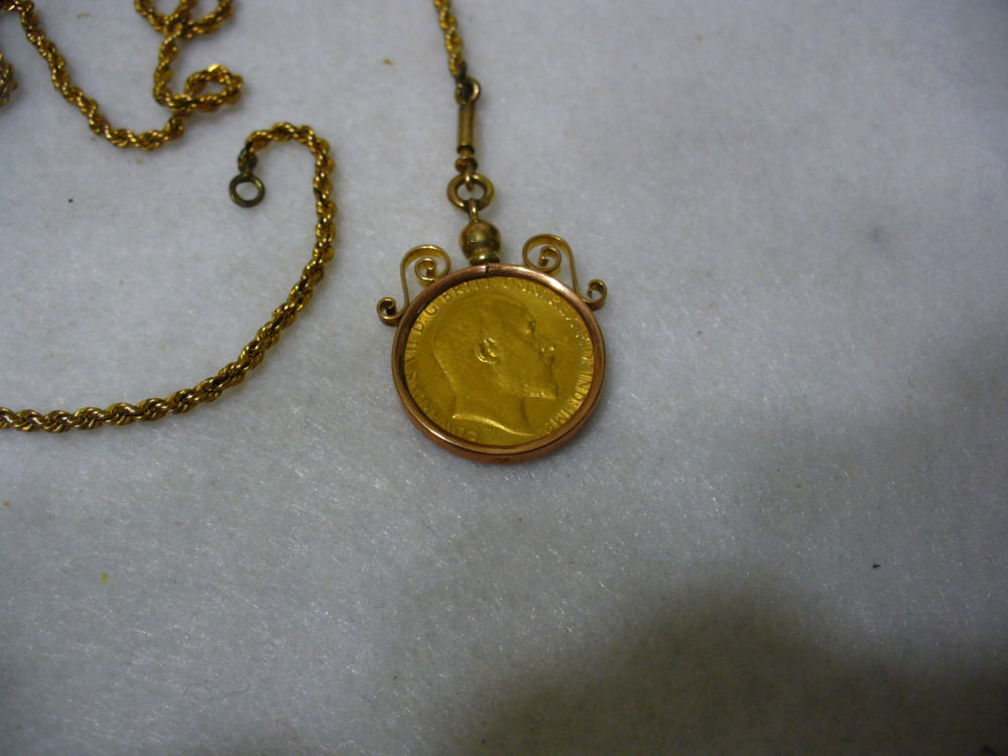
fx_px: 1077
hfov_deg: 50.1
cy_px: 378
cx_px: 504
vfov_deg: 38.7
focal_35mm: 37
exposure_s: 1/30
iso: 125
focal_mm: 6.1
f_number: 2.8
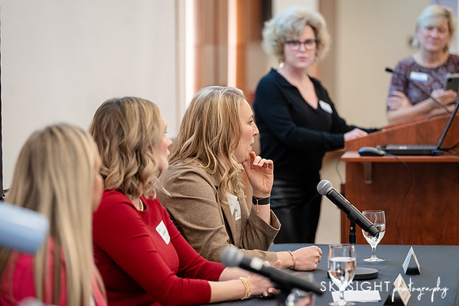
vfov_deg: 10.1
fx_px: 1725
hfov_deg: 15.2
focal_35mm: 135
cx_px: 230
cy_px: 153
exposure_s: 1/250
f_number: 2.8
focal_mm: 135
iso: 3200
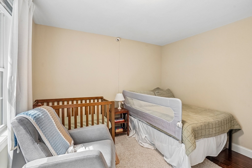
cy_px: 84
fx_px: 112
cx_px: 126
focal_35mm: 16
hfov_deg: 96.7
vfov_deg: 73.8
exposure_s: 1/30
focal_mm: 16
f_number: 8
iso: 1600
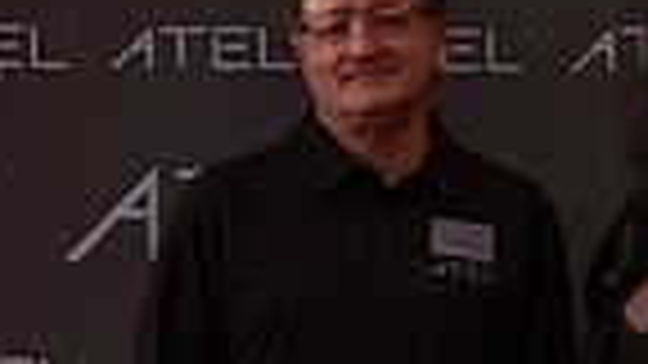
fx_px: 3265
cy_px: 697
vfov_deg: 6.2
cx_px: 580
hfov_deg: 11.3
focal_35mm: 190
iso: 125
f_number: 1.4
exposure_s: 1/1250
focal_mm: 58
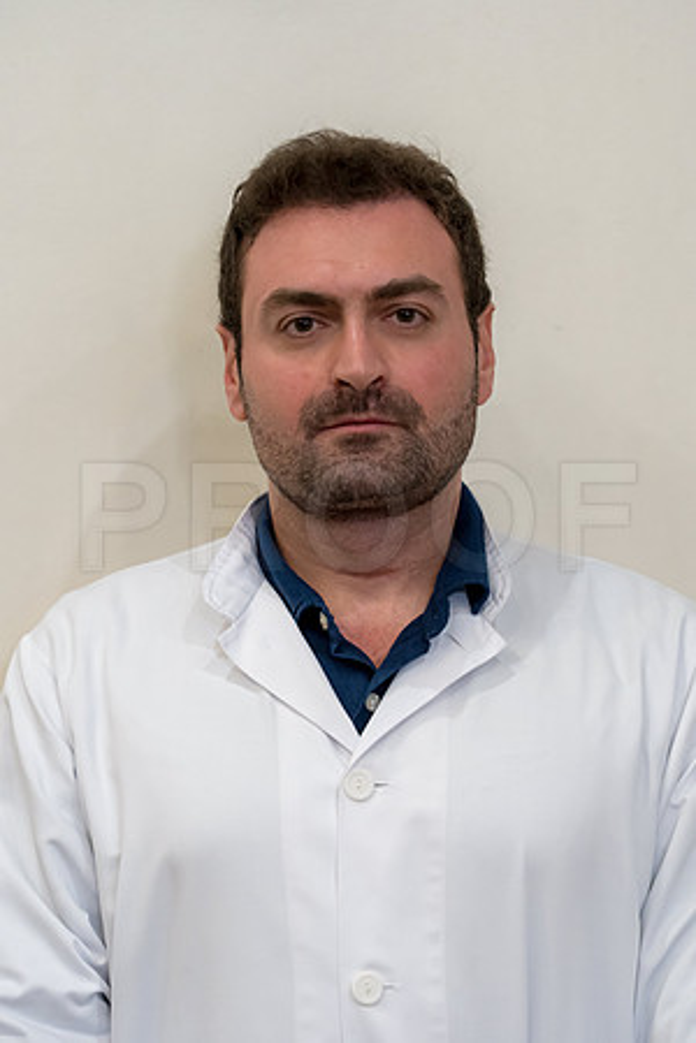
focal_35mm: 180
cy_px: 522
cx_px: 348
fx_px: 5220
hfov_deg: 7.6
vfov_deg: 11.4
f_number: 4
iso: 5000
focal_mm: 180
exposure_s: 1/80
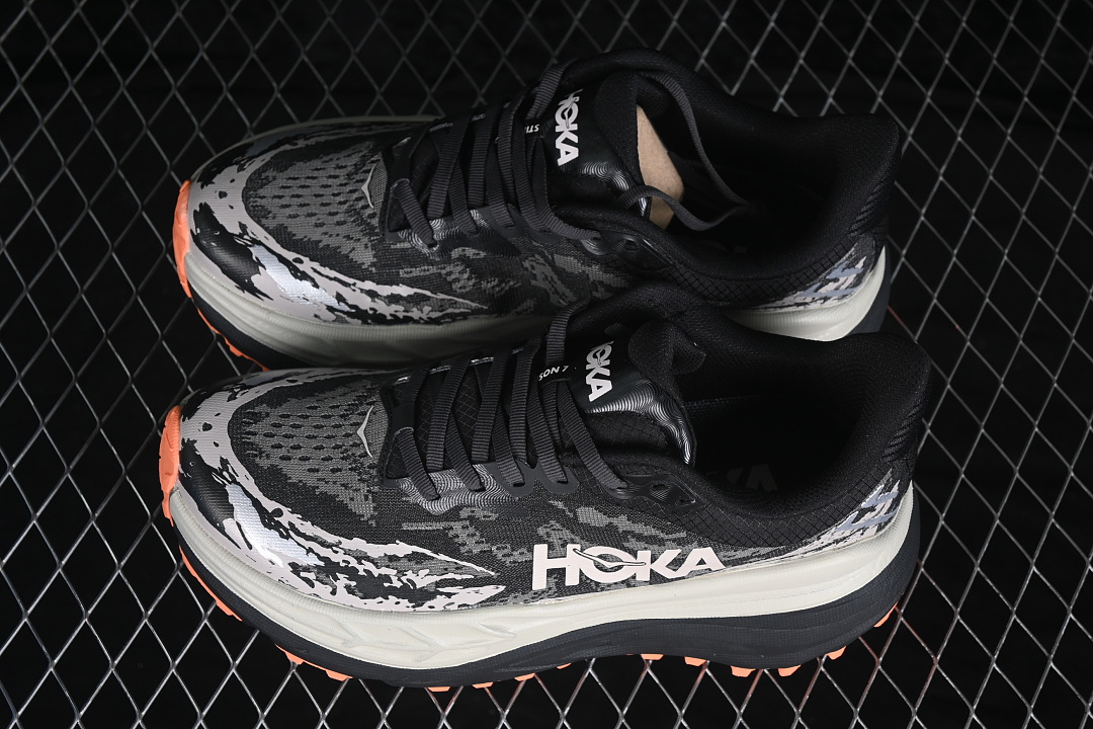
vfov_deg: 18.2
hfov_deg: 27.0
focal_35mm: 75
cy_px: 364
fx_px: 2277
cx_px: 546
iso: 160
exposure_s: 1/60
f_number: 6.3
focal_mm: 50
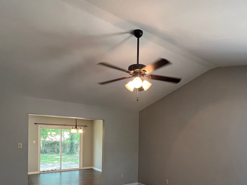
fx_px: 164
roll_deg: -0.3
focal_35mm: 23
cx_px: 141
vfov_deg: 55.7
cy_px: 141
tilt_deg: -1.4
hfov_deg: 73.5
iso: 160
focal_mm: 1.57
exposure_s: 1/60
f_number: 1.8
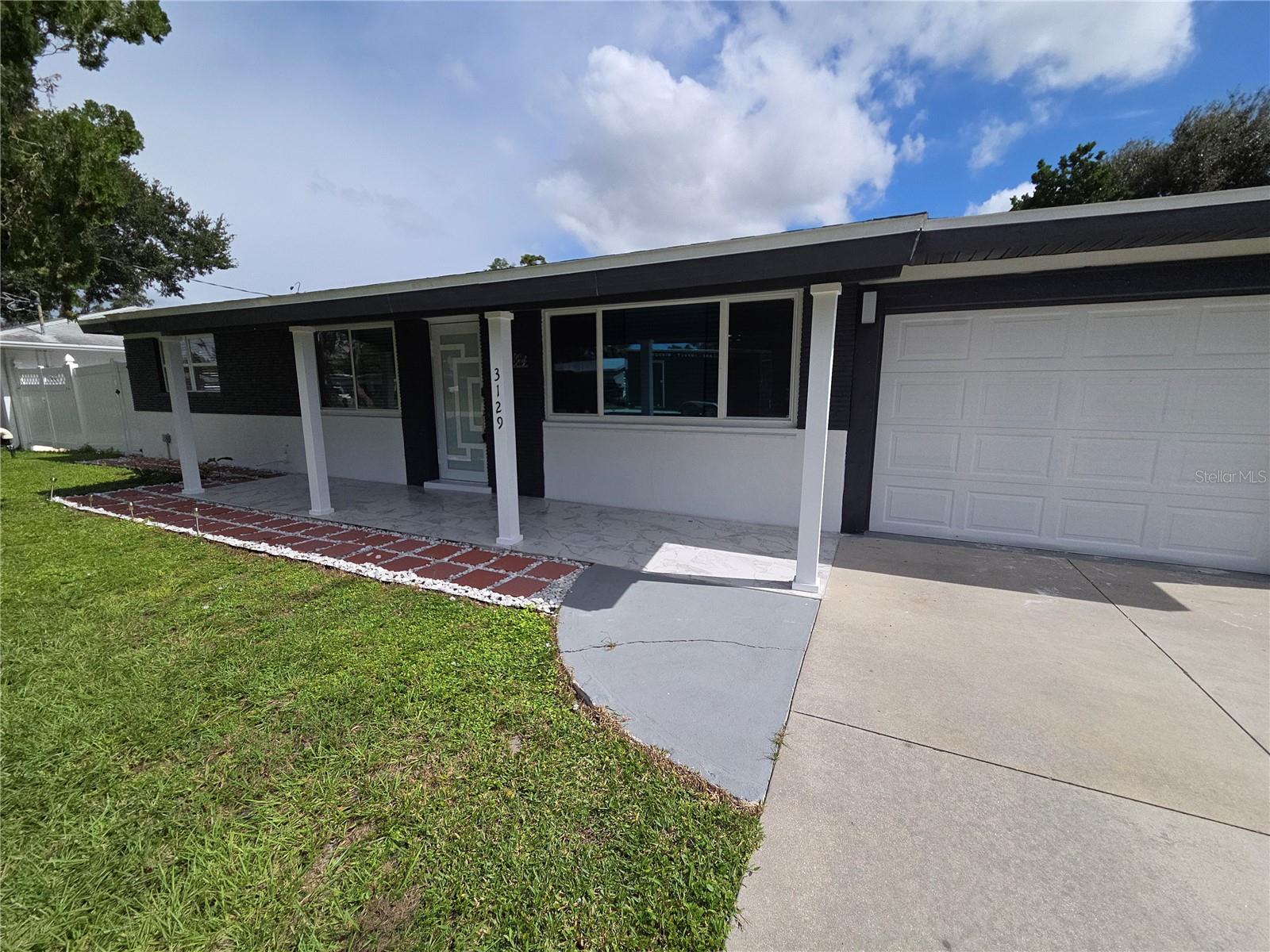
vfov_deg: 89.9
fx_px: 477
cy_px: 476
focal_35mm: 13
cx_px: 635
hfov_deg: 106.2
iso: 50
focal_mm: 2.2
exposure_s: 1/3220
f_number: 2.2
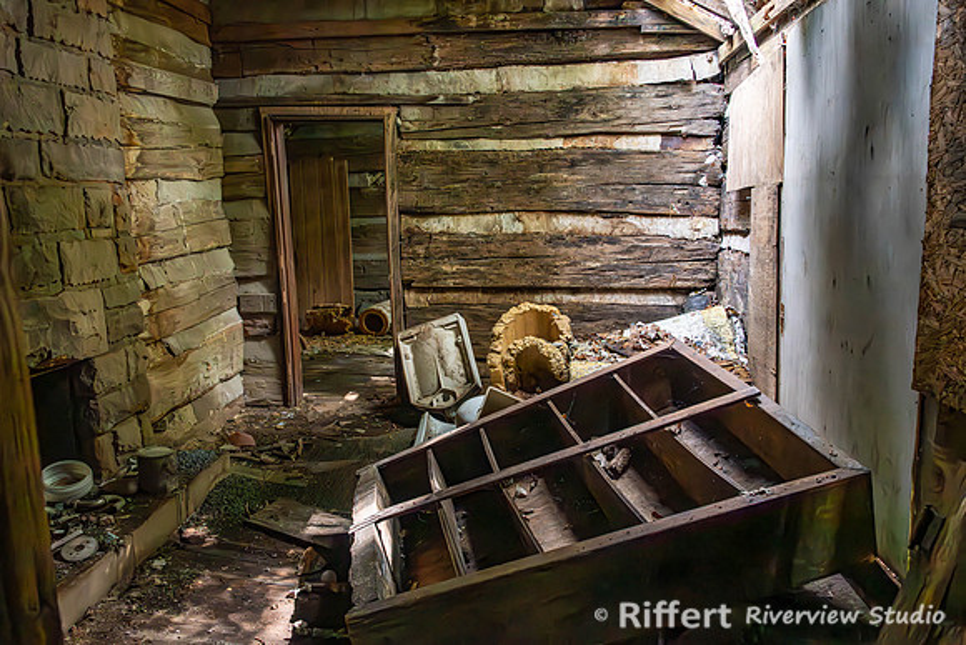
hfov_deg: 65.5
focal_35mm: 28
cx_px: 483
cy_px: 322
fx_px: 751
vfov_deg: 46.4
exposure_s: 1/160
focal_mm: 28
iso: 6400
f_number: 8
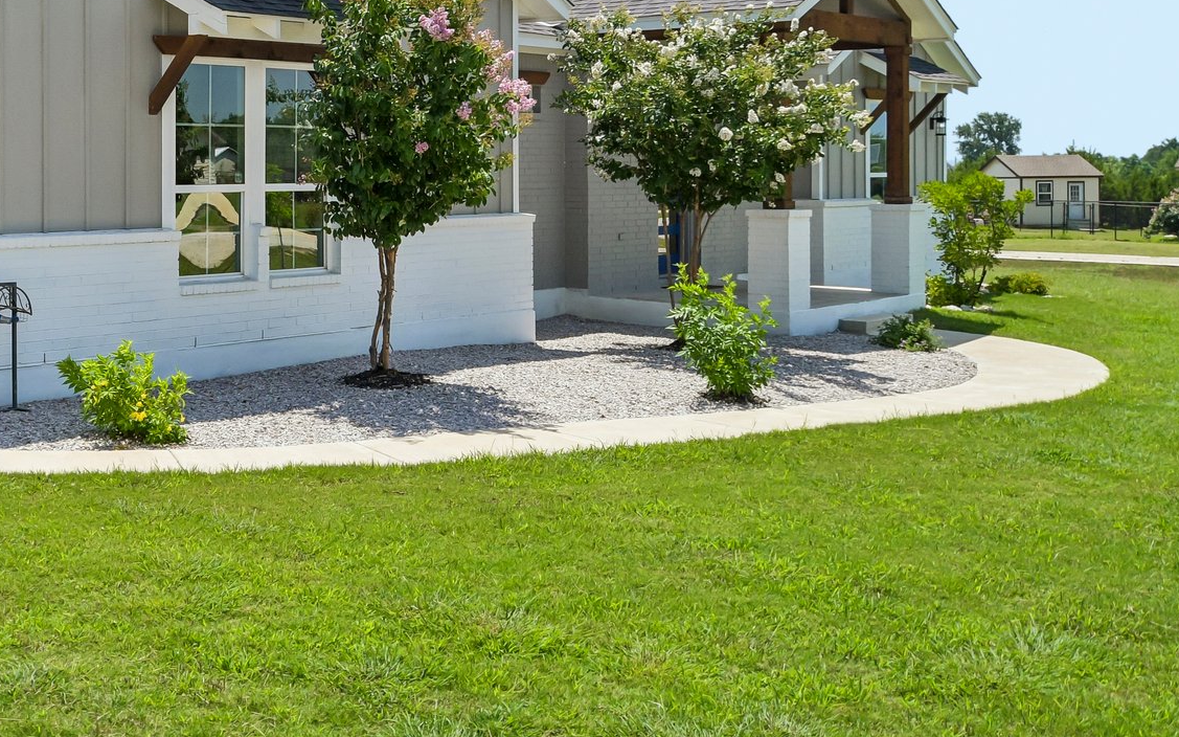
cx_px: 172
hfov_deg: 38.2
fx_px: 1606
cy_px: 113
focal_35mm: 50
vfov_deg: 25.2
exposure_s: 1/800
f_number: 8
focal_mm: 18
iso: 400
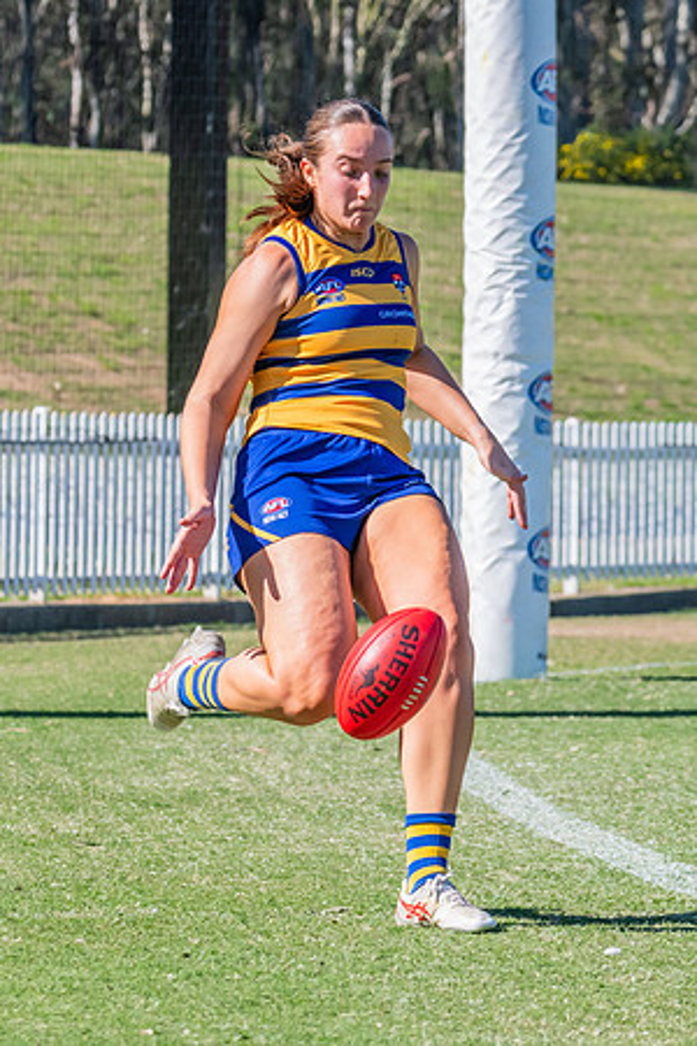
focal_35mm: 300
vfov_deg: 6.9
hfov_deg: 4.6
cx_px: 474
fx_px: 8716
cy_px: 505
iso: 800
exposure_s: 1/1250
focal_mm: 170
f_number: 9
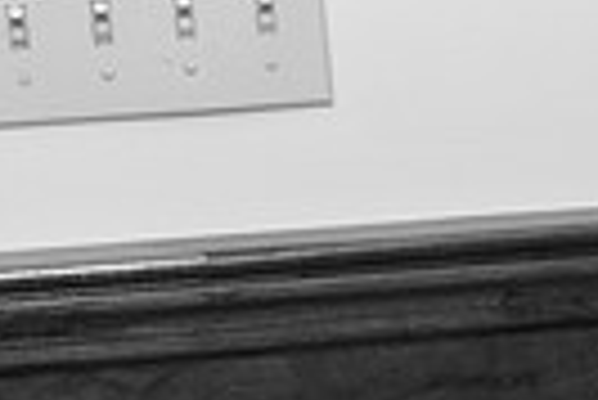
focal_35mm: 166
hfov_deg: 11.3
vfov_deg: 8.2
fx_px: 2760
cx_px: 1138
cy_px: 528
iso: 800
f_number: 4
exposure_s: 1/200
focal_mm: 38
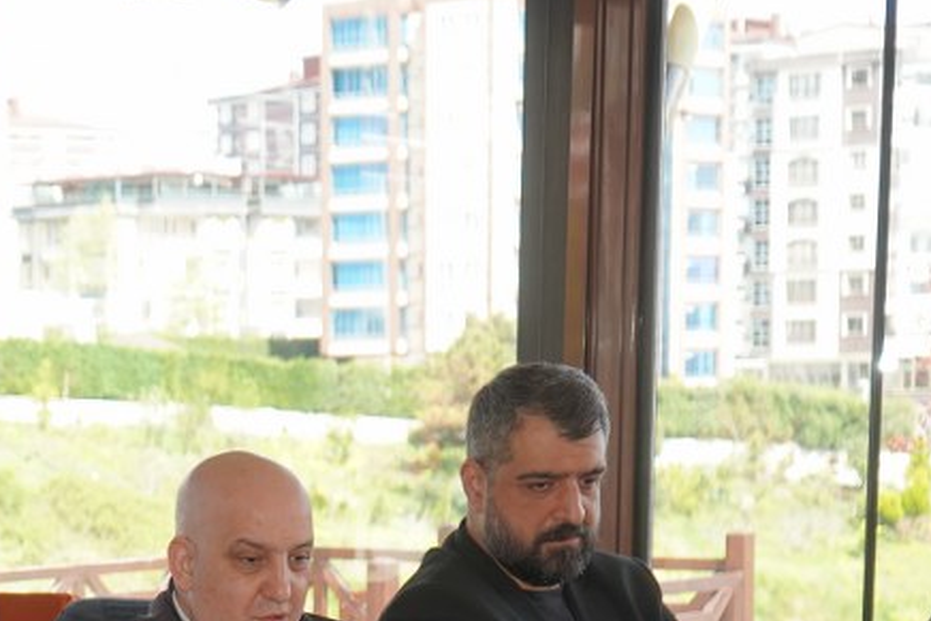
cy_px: 892
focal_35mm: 130
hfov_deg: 15.3
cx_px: -148
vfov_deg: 10.3
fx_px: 3363
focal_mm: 36
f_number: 4
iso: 125
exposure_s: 1/160
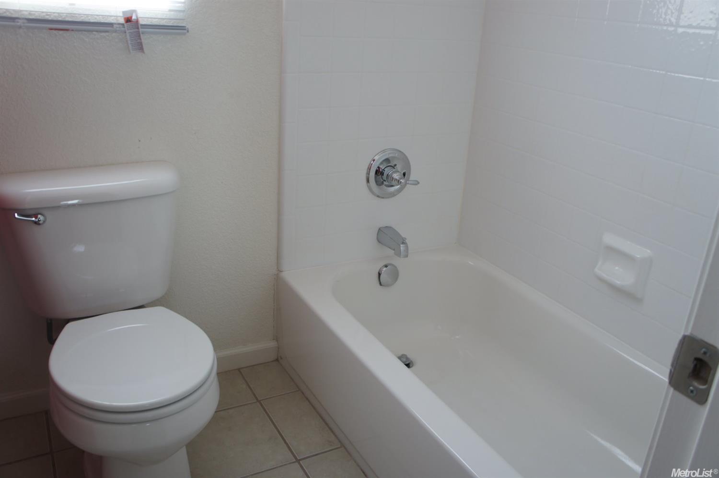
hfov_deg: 62.0
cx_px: 360
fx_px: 598
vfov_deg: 43.5
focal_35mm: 30
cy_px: 239
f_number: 4.5
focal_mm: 20
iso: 200
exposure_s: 1/40
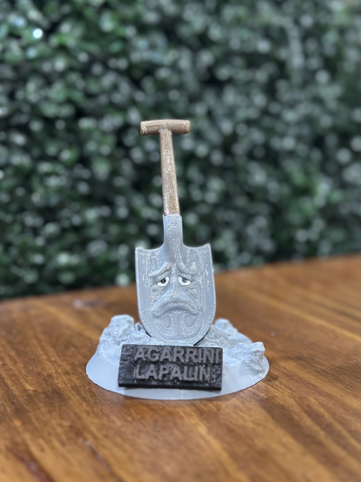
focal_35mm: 49
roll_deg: +0.5
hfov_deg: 29.7
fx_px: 681
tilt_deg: -9.3
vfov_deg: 38.9
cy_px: 238
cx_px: 181
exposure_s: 1/33
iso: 320
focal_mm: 6.86
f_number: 1.78
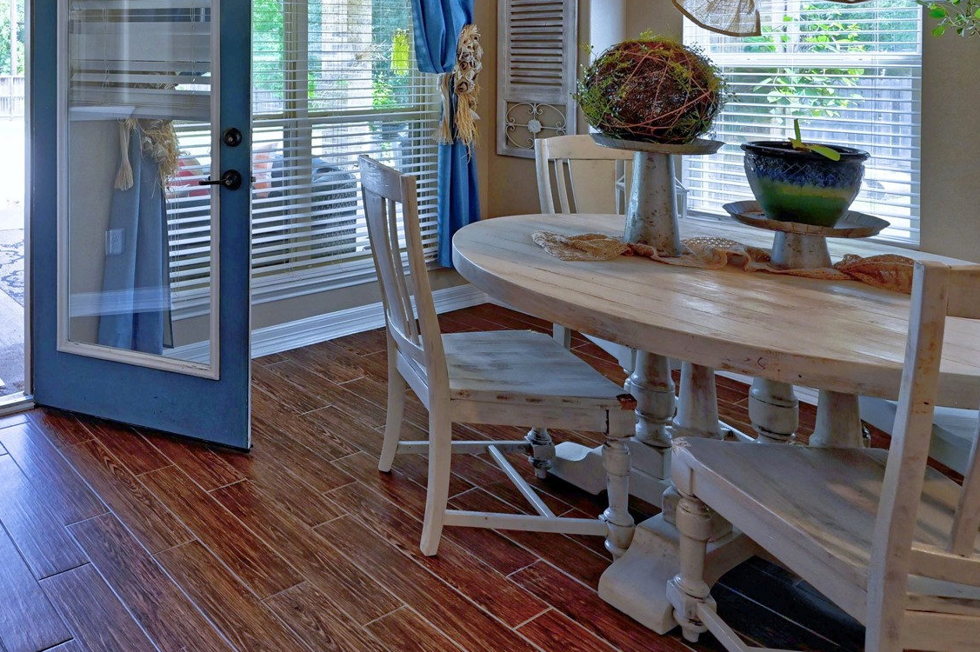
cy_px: 62
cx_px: 87
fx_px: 735
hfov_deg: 57.3
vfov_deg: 43.6
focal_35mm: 27
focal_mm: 14
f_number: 8
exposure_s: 1/40
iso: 640
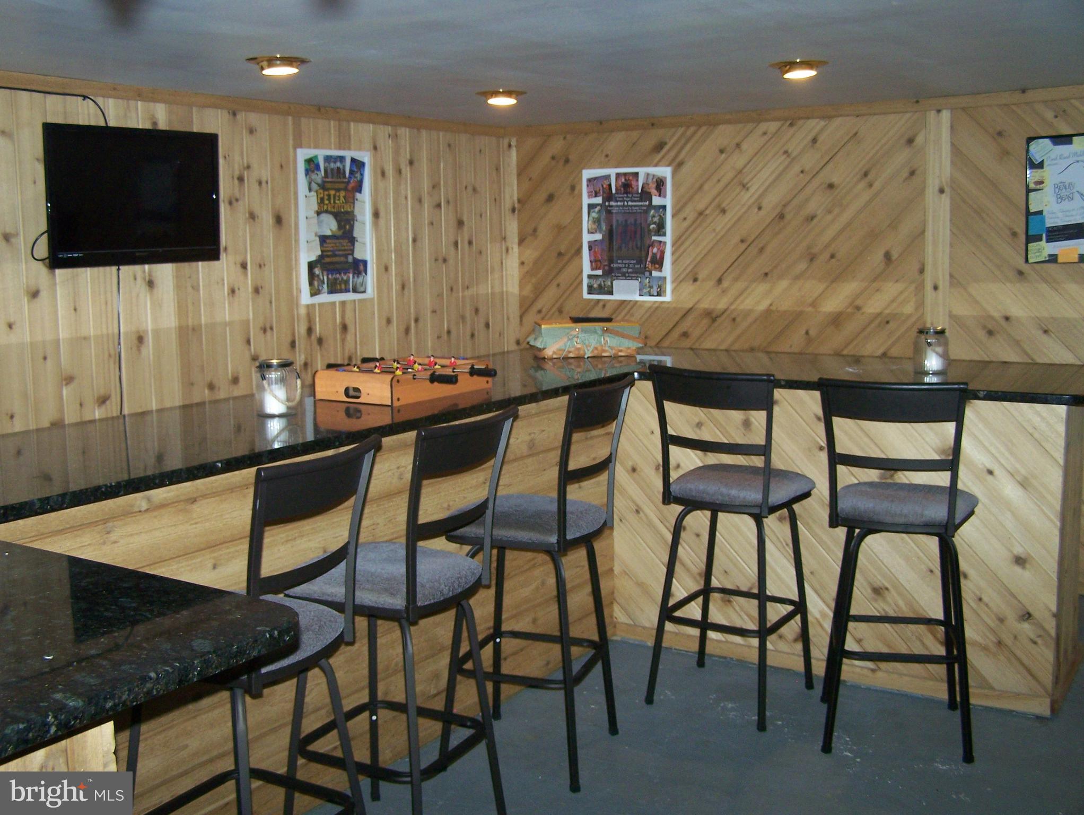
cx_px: 542
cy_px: 408
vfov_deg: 37.8
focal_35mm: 38
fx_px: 1191
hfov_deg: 48.9
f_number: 2.8
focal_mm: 6.3
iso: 160
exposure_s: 1/60
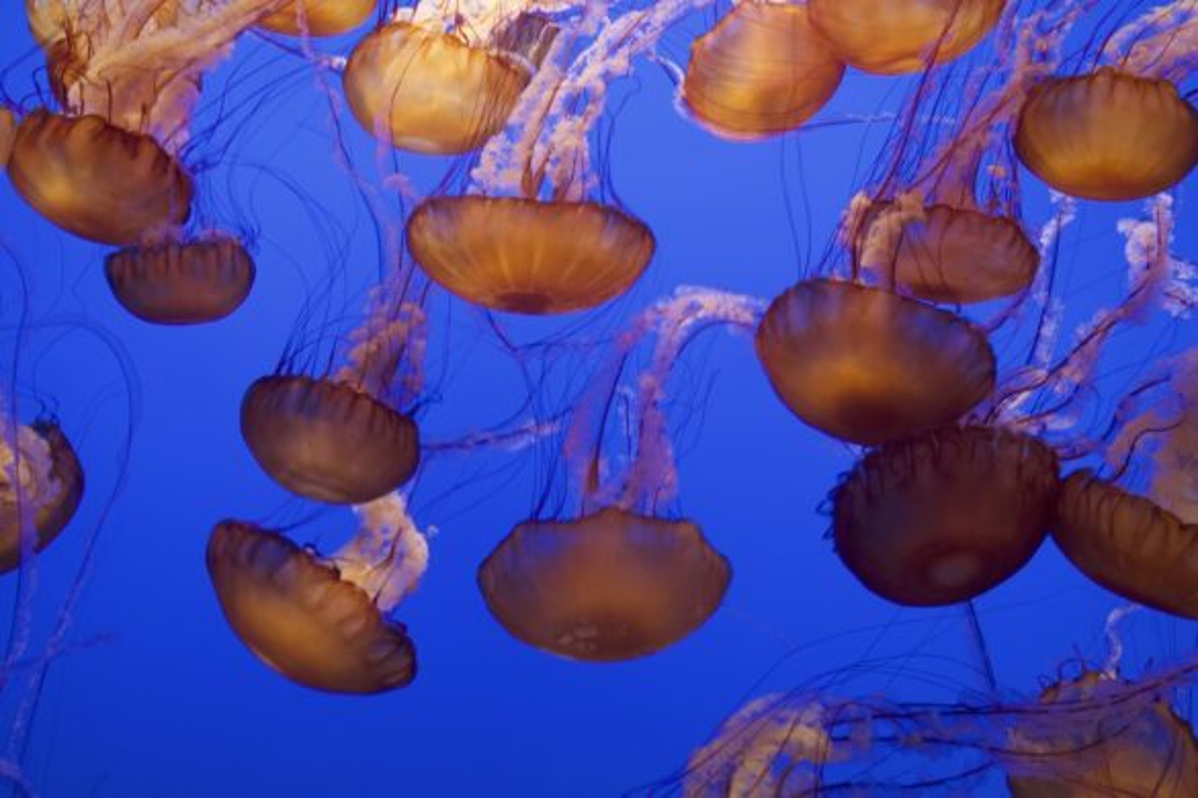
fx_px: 1897
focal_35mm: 57
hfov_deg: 35.1
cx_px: 599
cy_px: 399
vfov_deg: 23.8
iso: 200
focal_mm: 38
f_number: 2.8
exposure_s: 1/13
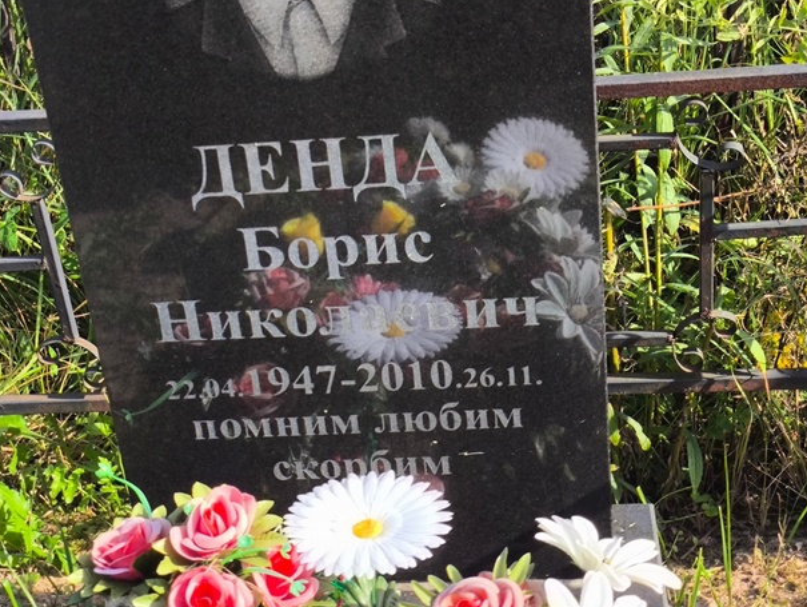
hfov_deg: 29.4
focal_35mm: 66
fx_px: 1540
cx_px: 382
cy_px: 260
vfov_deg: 22.3
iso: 50
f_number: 1.7
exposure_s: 1/705
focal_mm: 4.71
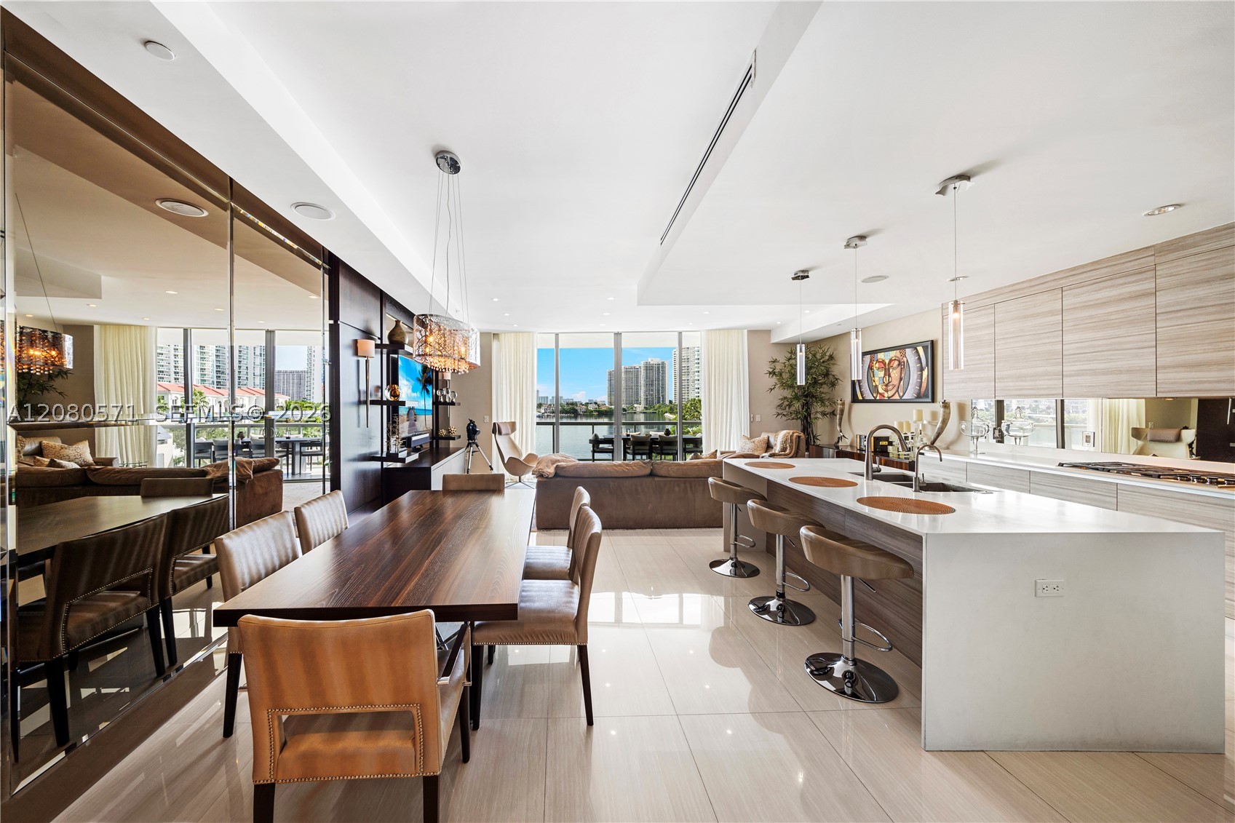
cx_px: 618
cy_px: 412
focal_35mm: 12
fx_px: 412
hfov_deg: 112.6
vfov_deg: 90.0
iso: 200
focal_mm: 12
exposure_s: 1/13
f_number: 8
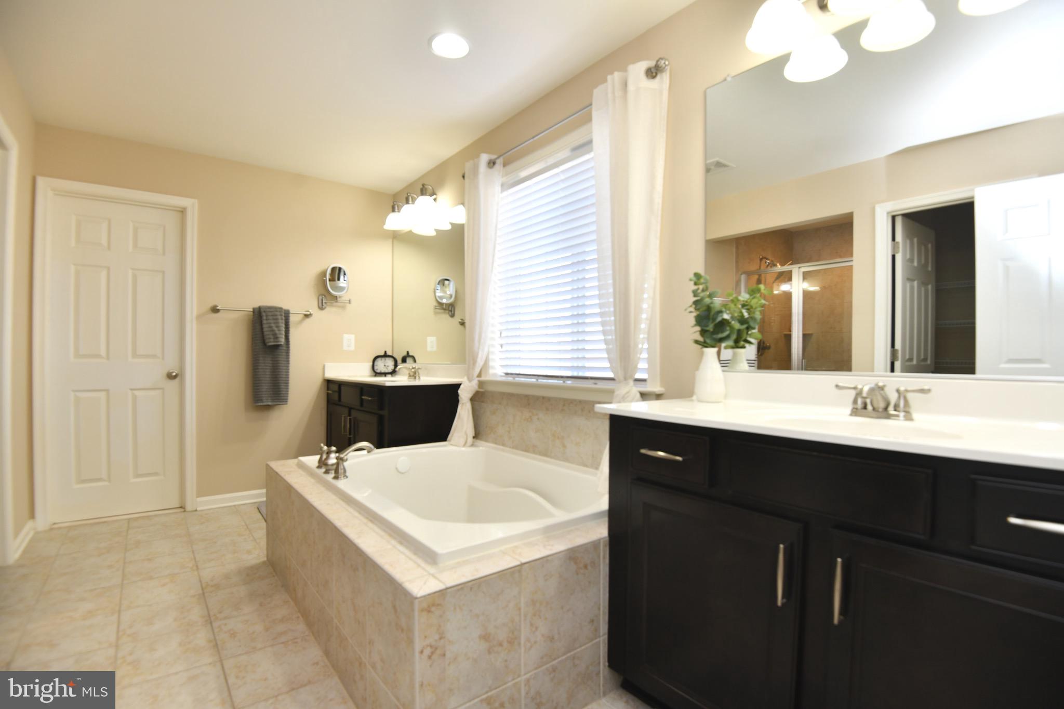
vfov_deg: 73.7
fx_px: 473
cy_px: 354
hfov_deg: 96.7
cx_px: 532
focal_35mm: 16
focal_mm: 16
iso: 280
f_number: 5
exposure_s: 1/60
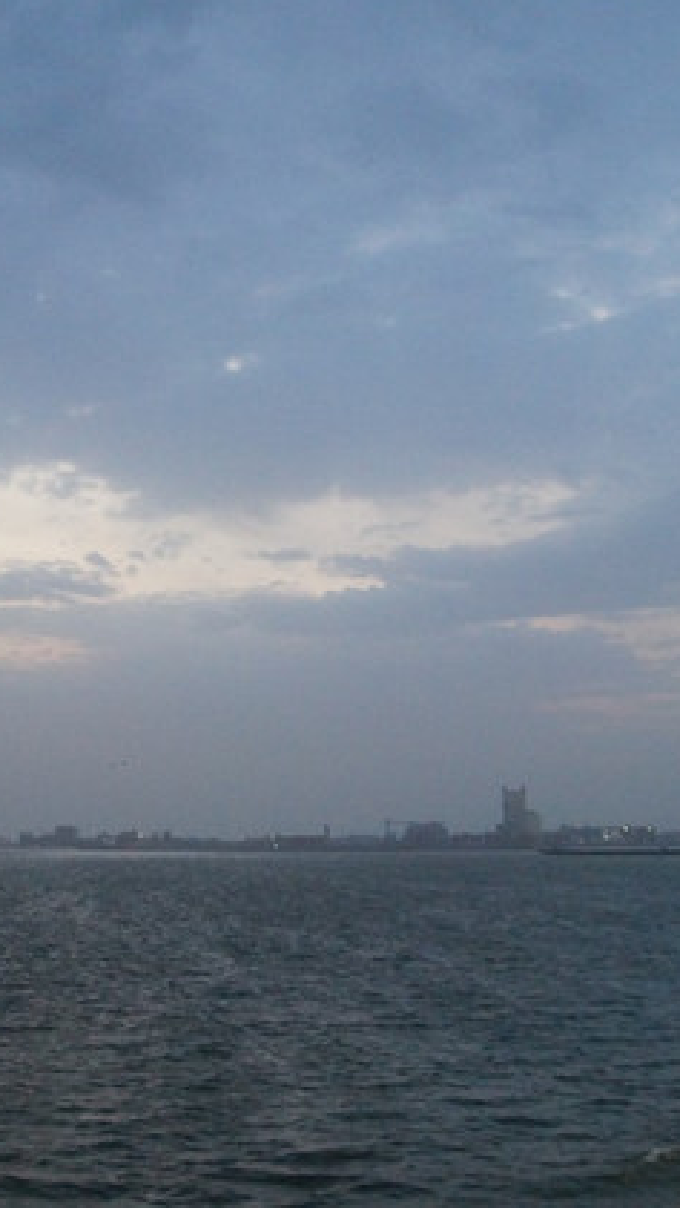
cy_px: 605
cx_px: 98
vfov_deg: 47.3
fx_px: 1378
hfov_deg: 27.0
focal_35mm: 43
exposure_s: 1/160
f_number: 4
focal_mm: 18
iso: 2500
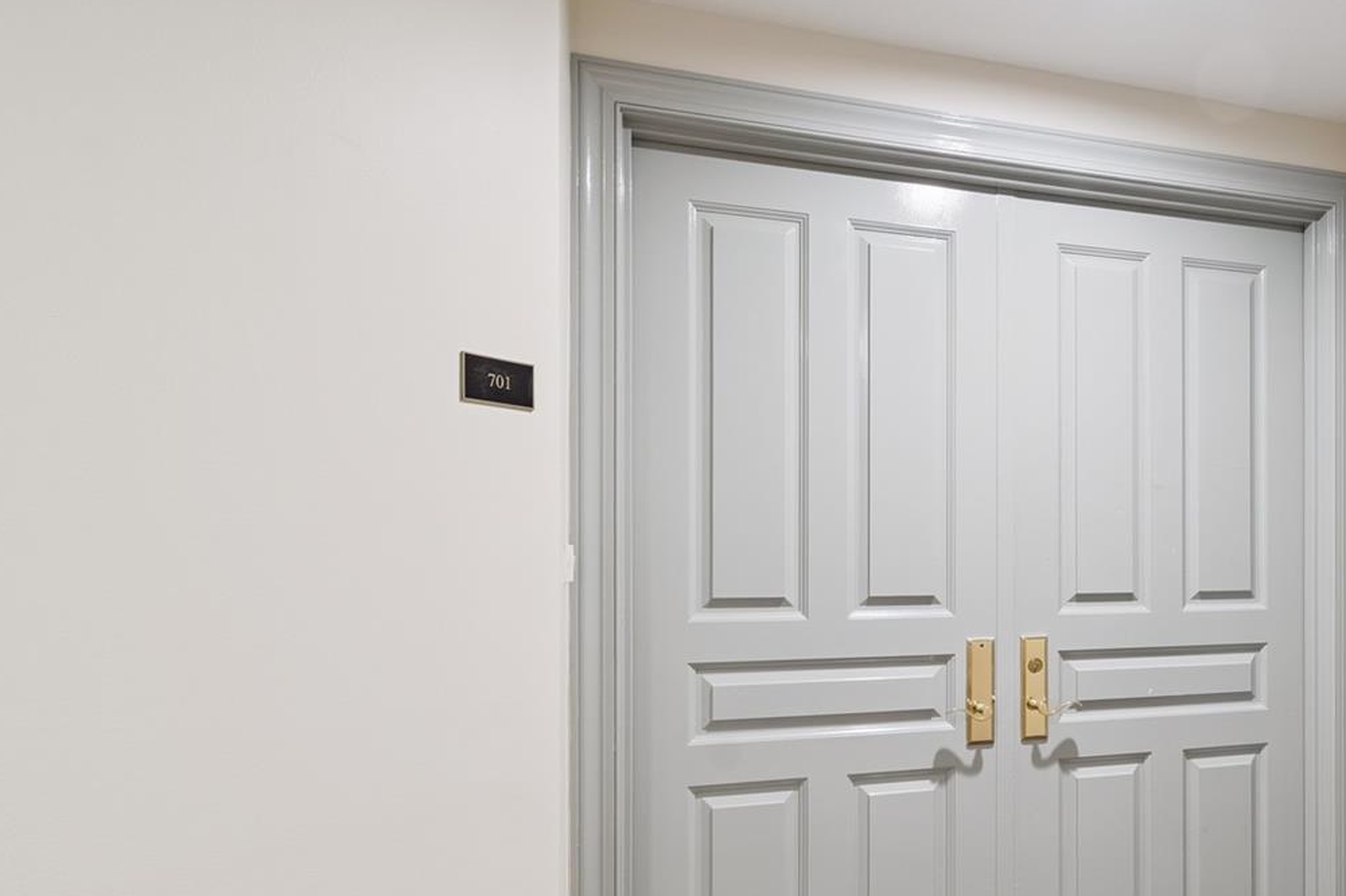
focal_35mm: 24
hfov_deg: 69.0
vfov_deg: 52.8
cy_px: 530
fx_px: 897
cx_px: 1007
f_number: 7.1
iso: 100
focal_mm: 10
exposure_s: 1/2
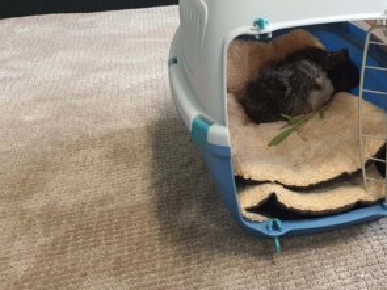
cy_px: 88
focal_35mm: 47
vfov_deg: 30.5
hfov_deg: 38.4
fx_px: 525
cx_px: 329
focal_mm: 4.3
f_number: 2.4
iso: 500
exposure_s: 1/50
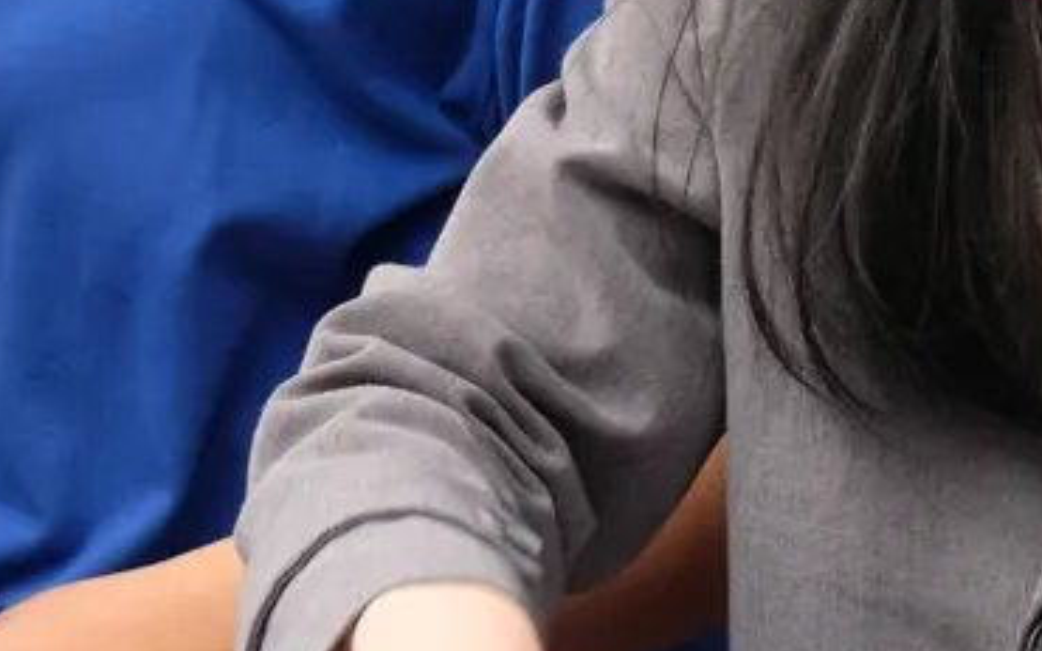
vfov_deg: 4.7
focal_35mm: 280
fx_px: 7949
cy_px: 96
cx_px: -555
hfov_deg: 7.4
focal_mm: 35.5
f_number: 5
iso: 400
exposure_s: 1/150
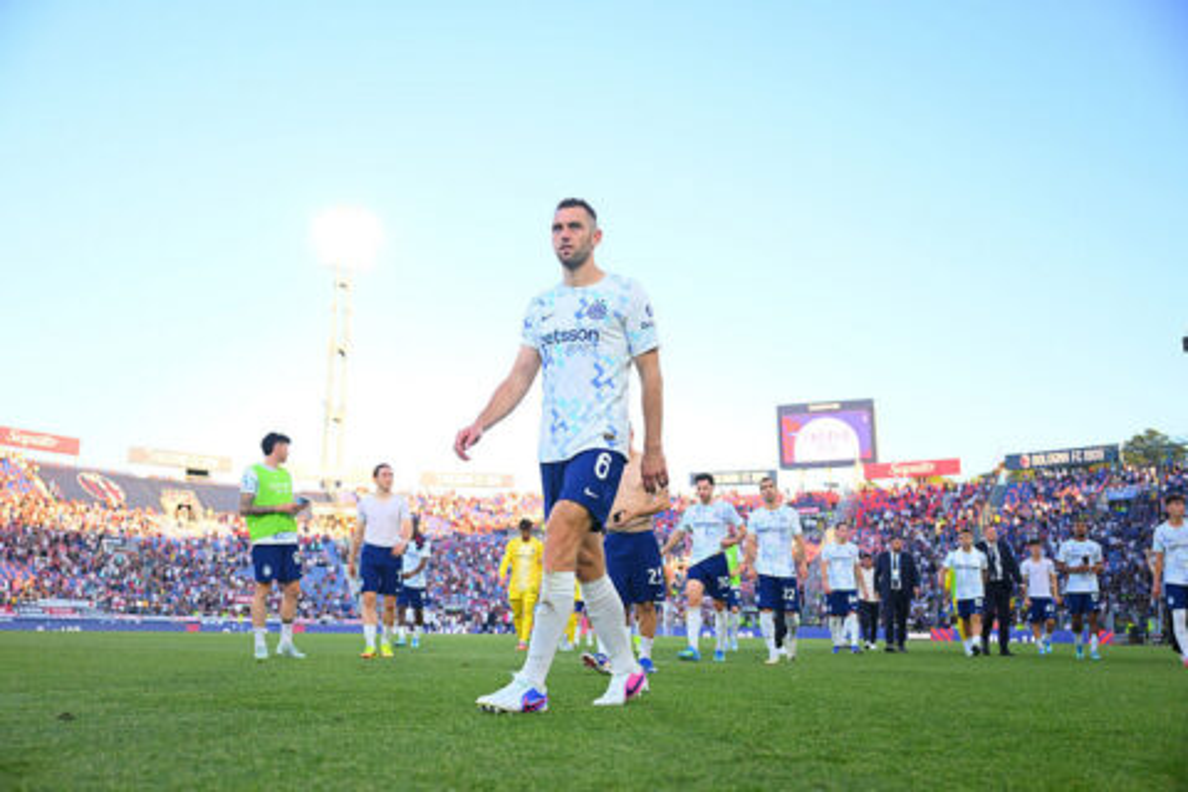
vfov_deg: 40.0
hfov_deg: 57.2
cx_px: 594
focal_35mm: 33
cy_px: 396
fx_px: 1089
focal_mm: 33
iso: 800
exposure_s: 1/1600
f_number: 2.8
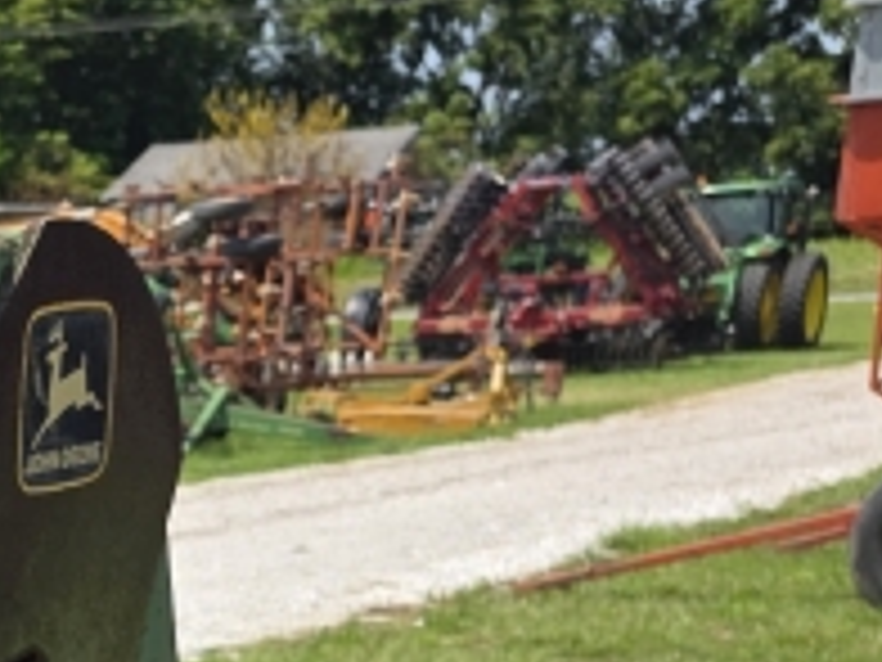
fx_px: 3058
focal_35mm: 120
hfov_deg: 12.8
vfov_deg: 10.8
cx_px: -1210
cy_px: 1491
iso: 80
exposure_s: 1/3891
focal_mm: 6.3
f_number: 1.7
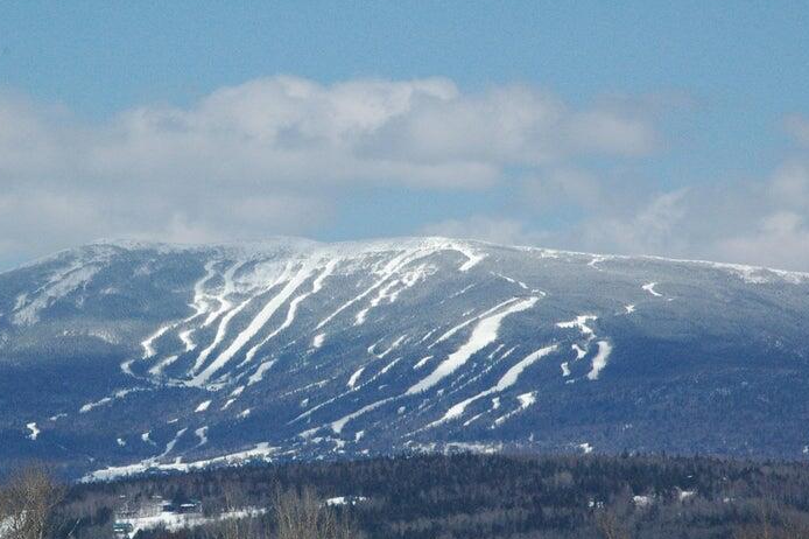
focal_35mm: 312
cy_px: 355
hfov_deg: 6.6
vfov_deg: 4.4
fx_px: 7008
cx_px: 282
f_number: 13
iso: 1250
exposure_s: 1/2000
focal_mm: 150
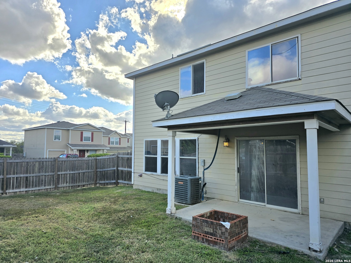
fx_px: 233
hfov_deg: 73.9
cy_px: 132
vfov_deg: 58.9
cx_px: 176
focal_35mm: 23
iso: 12
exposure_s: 1/1111
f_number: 1.7
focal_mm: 6.3
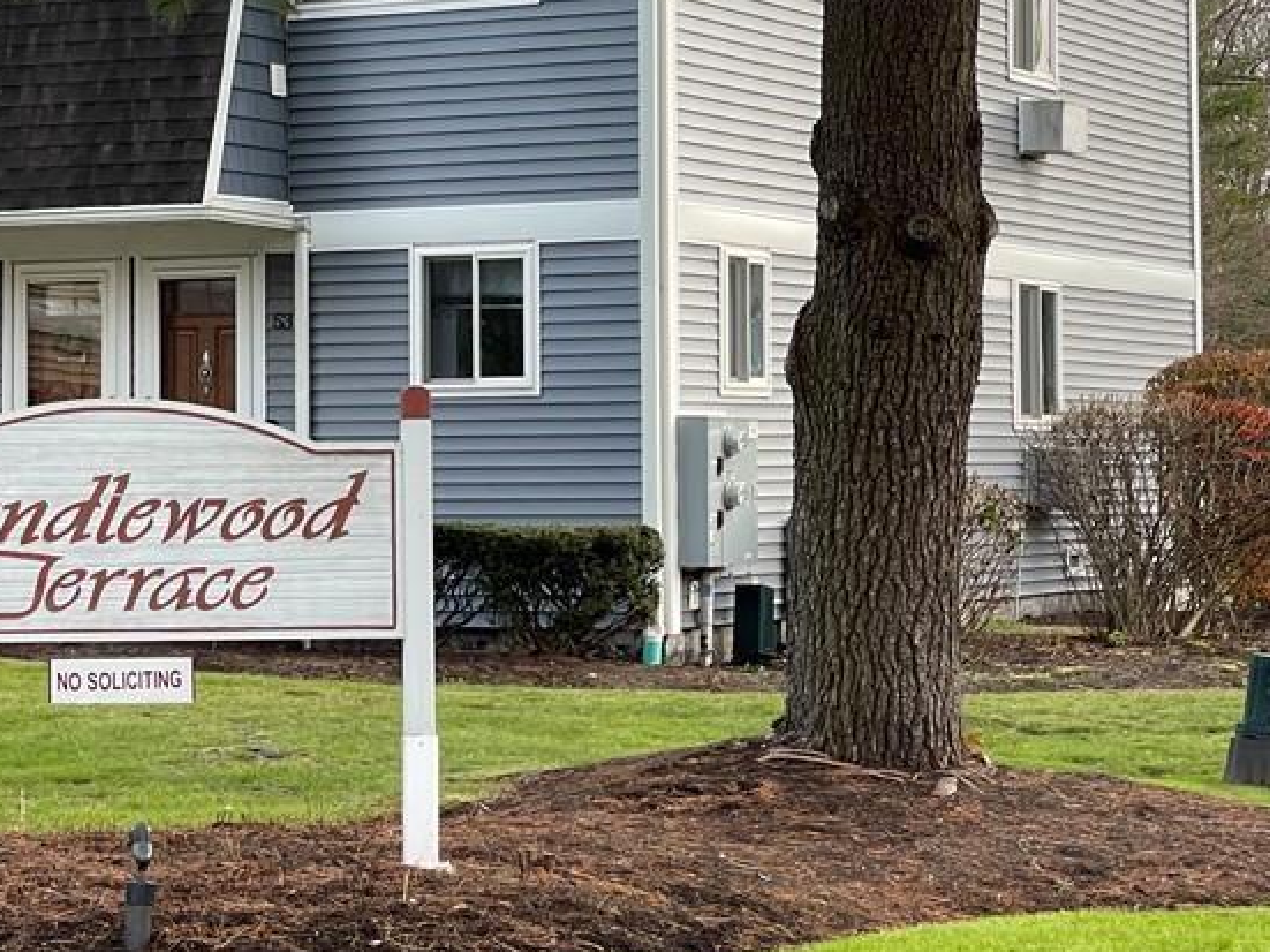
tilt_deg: +1.6
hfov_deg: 16.4
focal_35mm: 119
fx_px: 4365
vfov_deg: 12.4
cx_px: 279
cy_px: 316
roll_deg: +0.1
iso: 50
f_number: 2.2
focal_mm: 7.5
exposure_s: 1/99
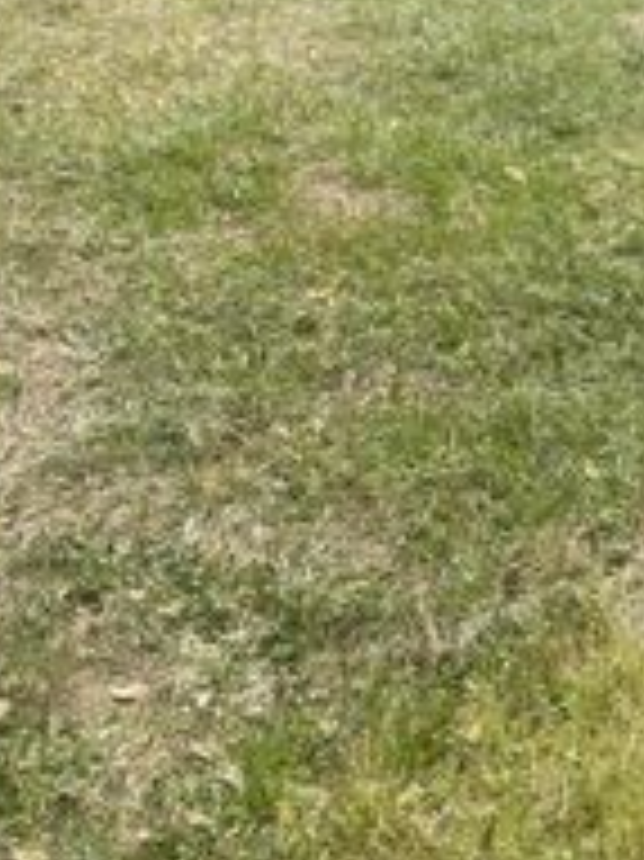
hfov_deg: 15.8
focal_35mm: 91
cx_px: 698
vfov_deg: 19.3
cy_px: -358
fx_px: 2260
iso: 32
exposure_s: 1/1125
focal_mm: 4.2
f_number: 1.6
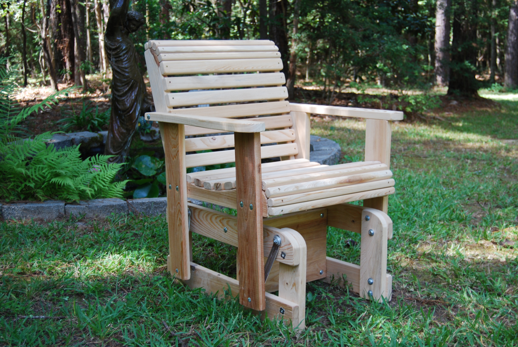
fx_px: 691
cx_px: 259
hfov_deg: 41.1
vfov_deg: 28.2
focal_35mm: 48
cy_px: 174
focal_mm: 32
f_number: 4.5
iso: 200
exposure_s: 1/80
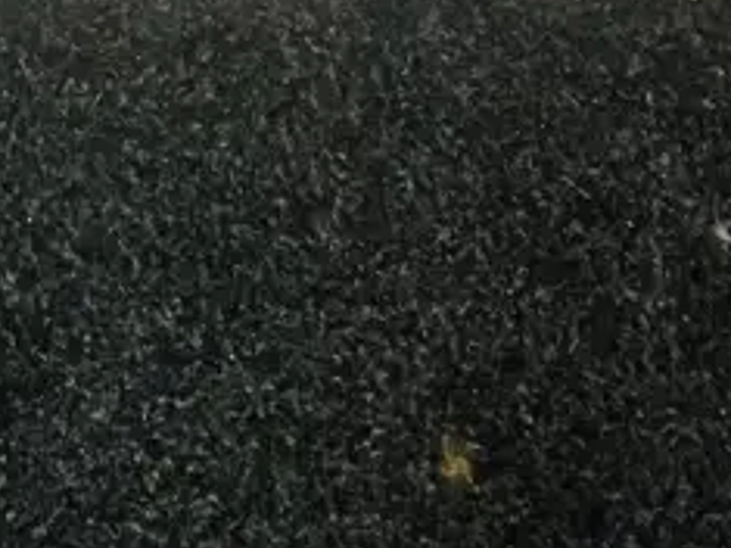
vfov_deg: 9.8
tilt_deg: -59.9
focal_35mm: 122
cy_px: -1006
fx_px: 2575
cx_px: -330
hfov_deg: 15.1
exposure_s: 1/50
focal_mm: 3.99
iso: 80
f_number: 1.8
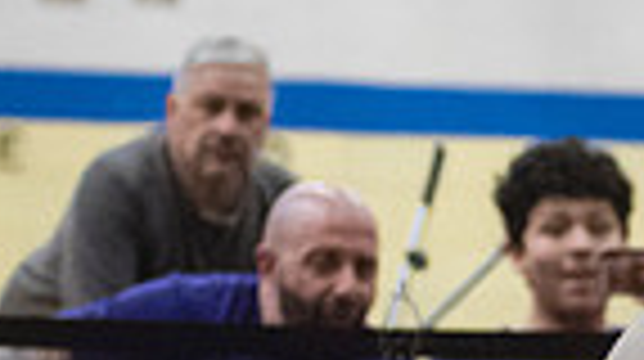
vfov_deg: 2.6
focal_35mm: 460
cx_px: 959
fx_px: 7845
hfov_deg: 4.7
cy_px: 478
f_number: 3.5
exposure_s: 1/500
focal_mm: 80
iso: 8000
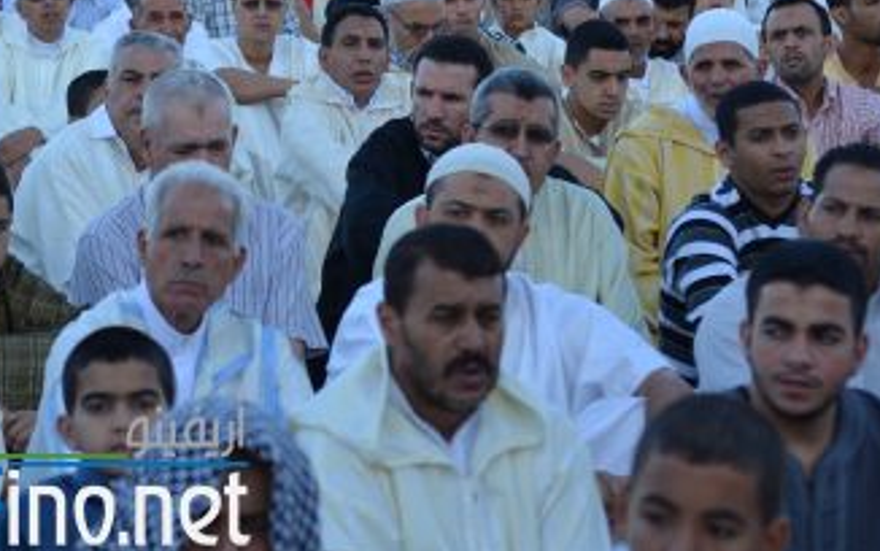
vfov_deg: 4.3
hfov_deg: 6.8
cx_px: 46
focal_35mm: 306
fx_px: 7341
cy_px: 100
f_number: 6.3
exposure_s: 1/160
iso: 100
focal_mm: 102
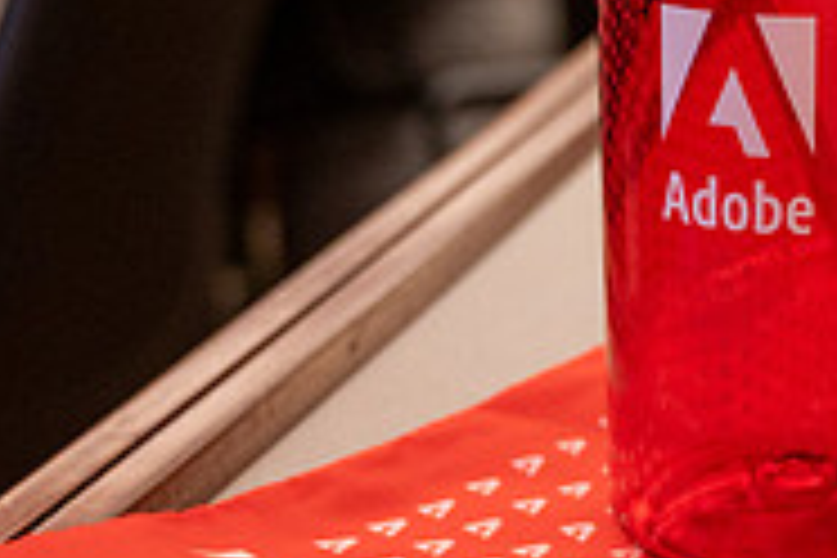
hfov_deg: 19.4
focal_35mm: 100
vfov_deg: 13.6
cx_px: 968
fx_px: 2325
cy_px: 126
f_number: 4
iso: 1600
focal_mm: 32
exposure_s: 1/160
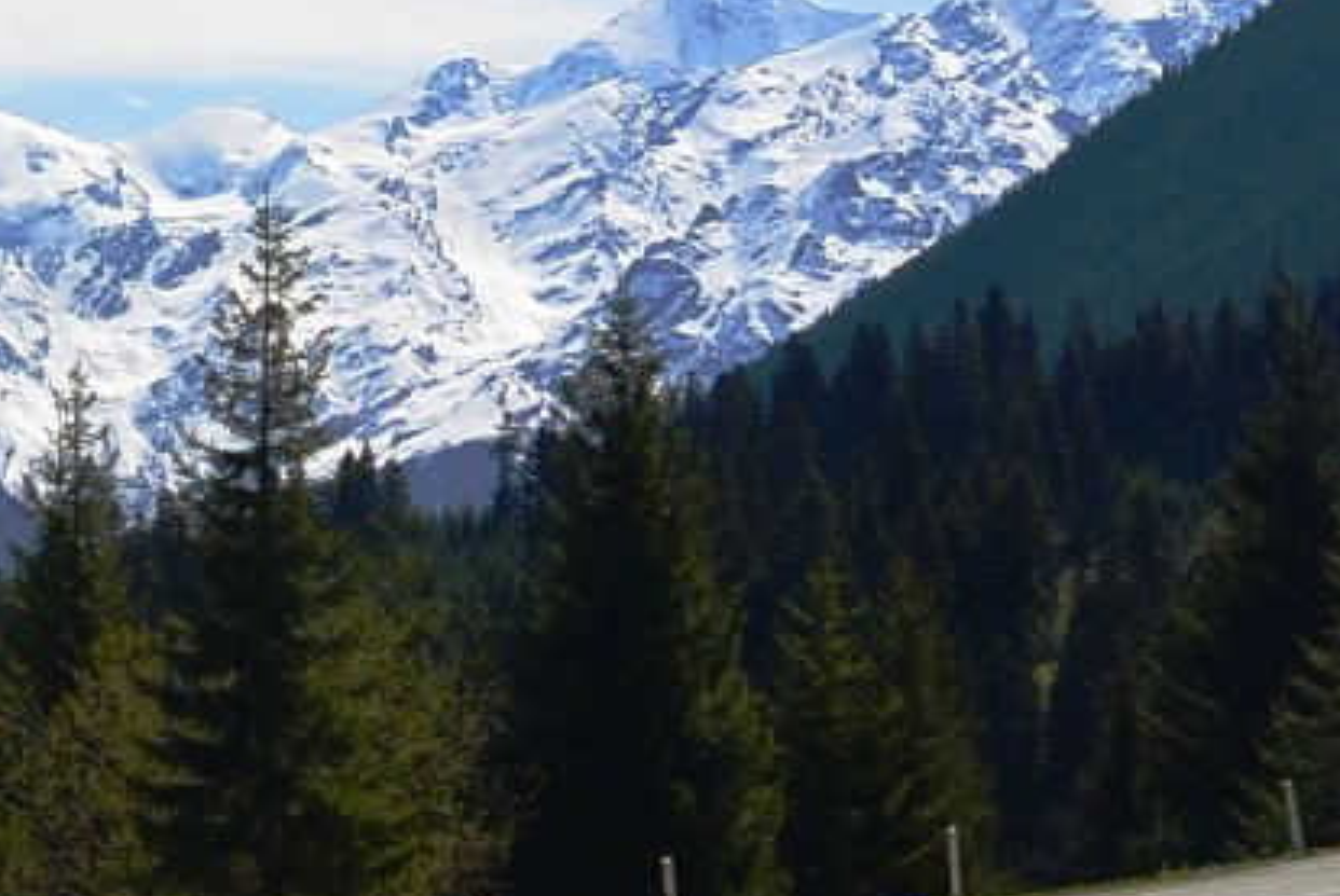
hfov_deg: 11.0
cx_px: -262
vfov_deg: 7.5
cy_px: 60
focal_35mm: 183
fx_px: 6819
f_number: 5.6
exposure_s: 1/800
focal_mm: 27.5
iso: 100
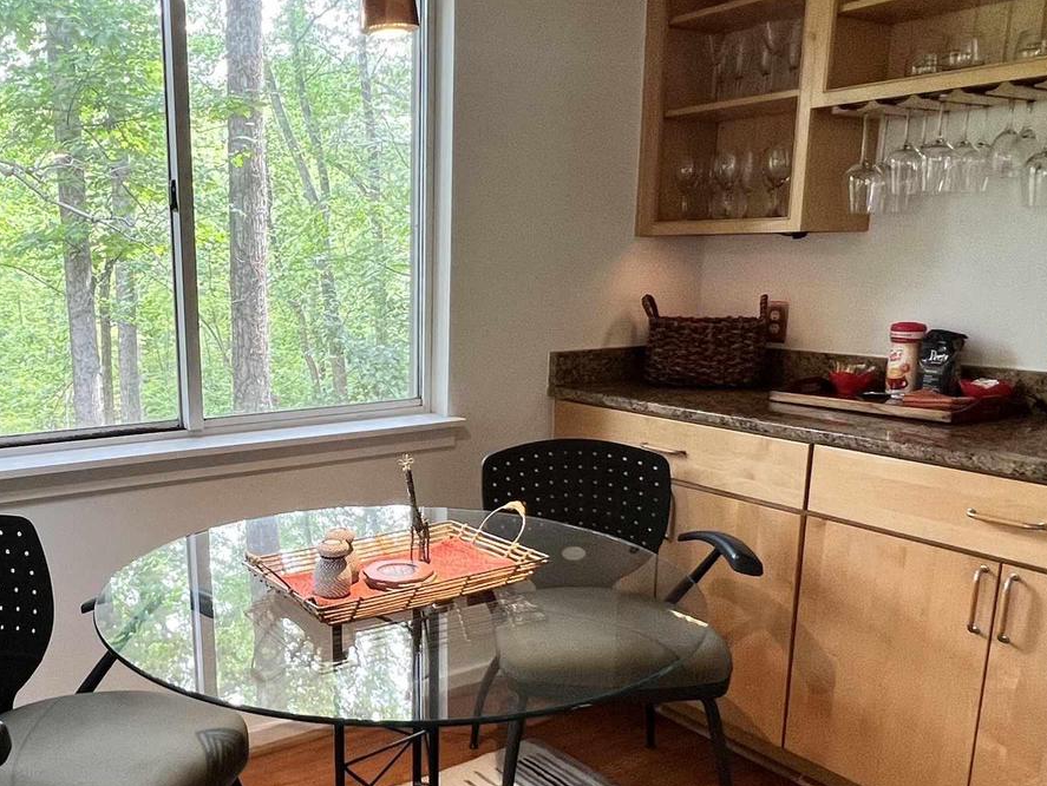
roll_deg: -0.1
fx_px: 908
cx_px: 356
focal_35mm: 30
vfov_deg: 46.6
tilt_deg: -12.3
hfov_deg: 58.7
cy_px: 470
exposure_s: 1/120
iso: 125
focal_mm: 1.57
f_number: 1.8
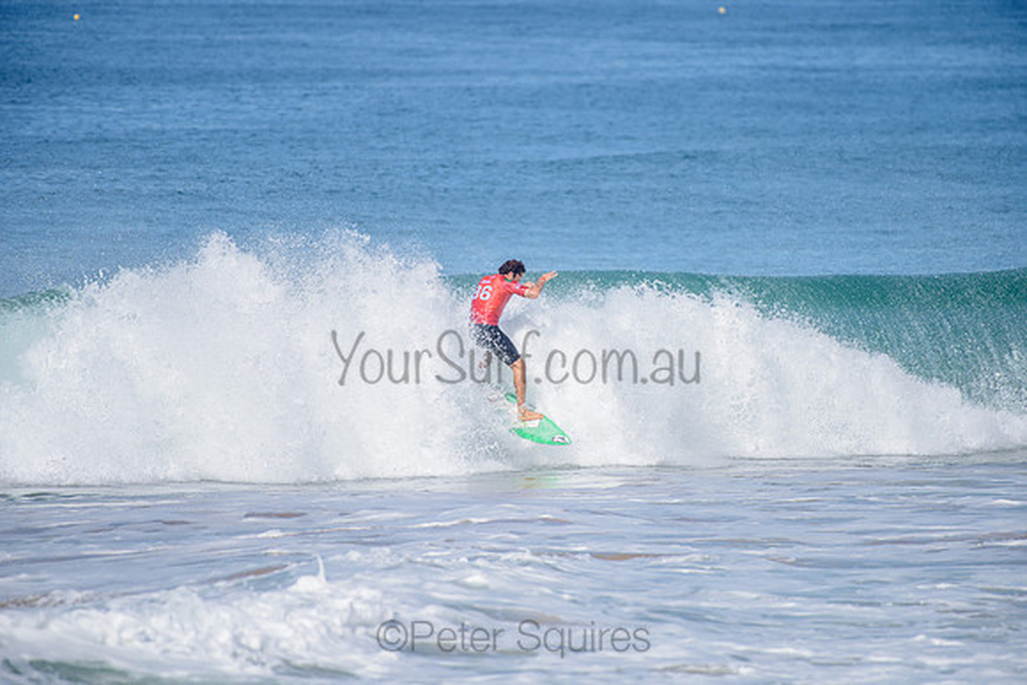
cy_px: 342
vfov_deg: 2.8
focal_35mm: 500
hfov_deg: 4.1
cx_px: 514
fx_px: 14267
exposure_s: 1/2000
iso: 160
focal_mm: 500
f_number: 5.6
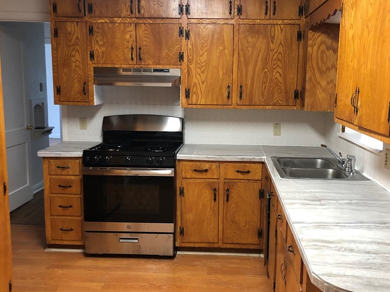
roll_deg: -1.3
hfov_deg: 48.9
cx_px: 210
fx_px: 428
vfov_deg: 37.7
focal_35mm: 38
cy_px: 155
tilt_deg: -10.5
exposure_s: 1/15
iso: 64
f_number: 1.8
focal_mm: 4
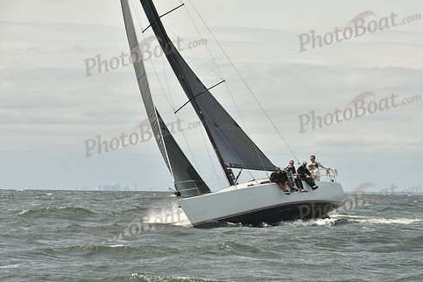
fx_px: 1833
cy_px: 168
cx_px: 253
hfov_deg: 13.2
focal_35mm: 156
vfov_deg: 8.8
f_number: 10
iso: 250
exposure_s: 1/800
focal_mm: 130
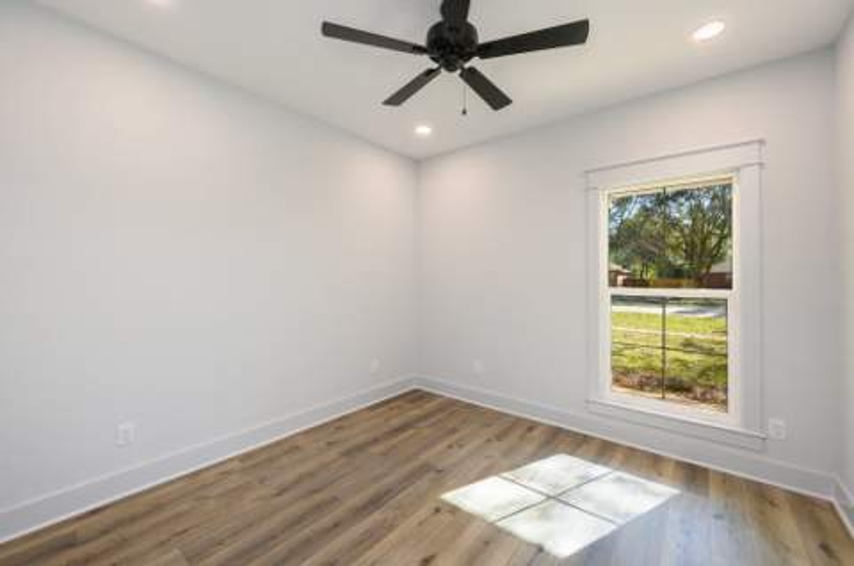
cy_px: 283
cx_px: 427
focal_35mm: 14
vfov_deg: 81.0
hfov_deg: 104.4
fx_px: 331
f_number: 8
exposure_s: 1/25
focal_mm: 14
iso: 320
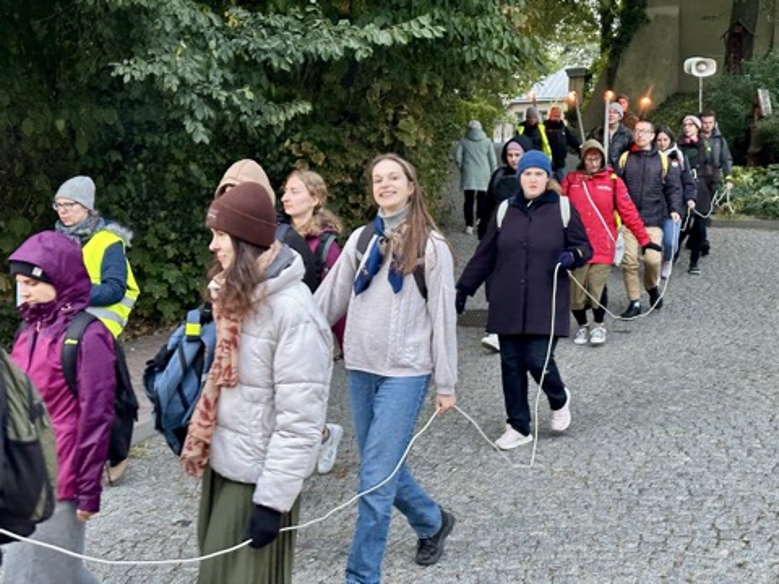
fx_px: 1080
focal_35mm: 48
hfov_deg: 39.7
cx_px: 390
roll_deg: -1.7
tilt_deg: -1.9
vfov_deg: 30.3
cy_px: 292
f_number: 1.78
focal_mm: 6.86
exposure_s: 1/44
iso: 250
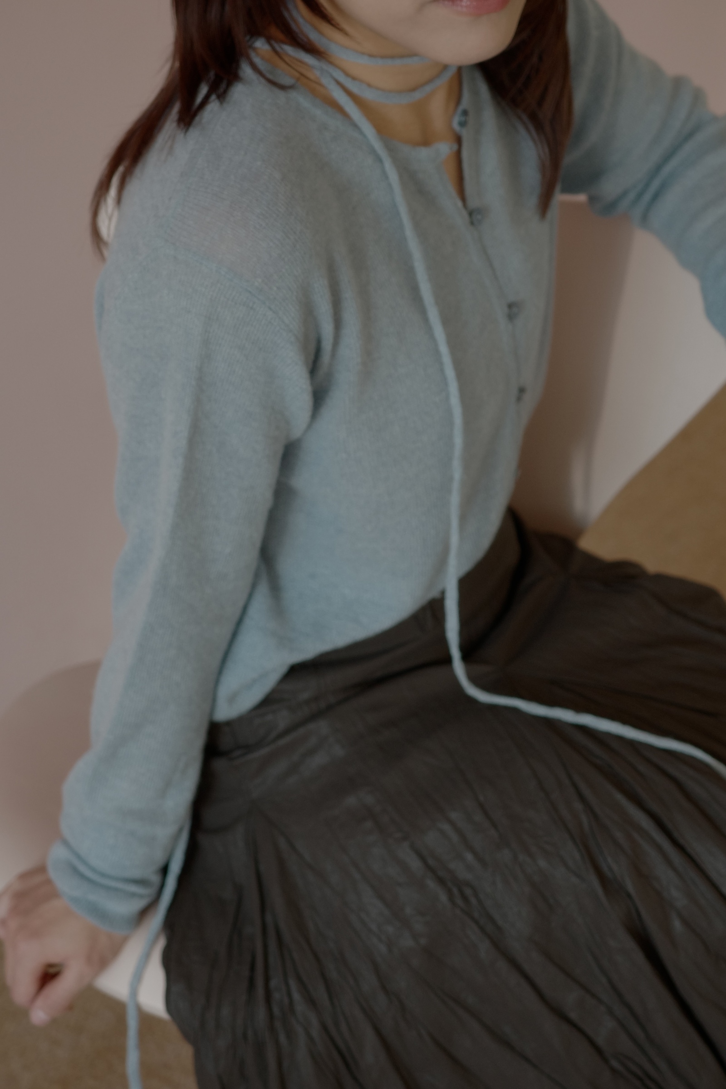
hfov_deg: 19.2
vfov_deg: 28.5
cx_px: 363
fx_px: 2148
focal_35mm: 71
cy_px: 544
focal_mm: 26
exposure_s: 1/125
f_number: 2.8
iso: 320
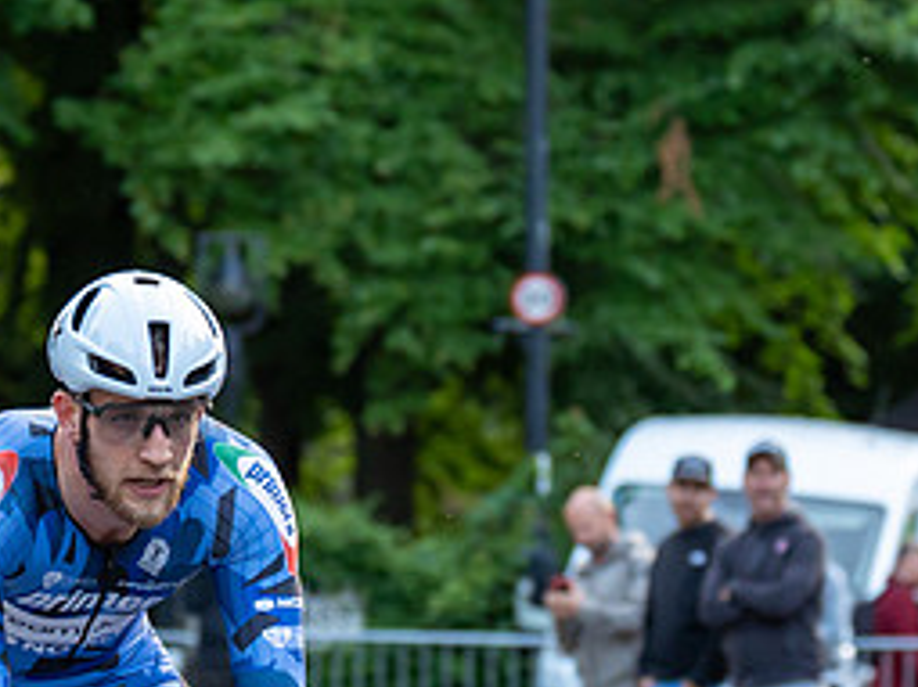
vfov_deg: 6.8
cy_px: 346
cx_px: 162
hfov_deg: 9.1
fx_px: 5752
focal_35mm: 217
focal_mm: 70
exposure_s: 1/800
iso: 1000
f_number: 2.8
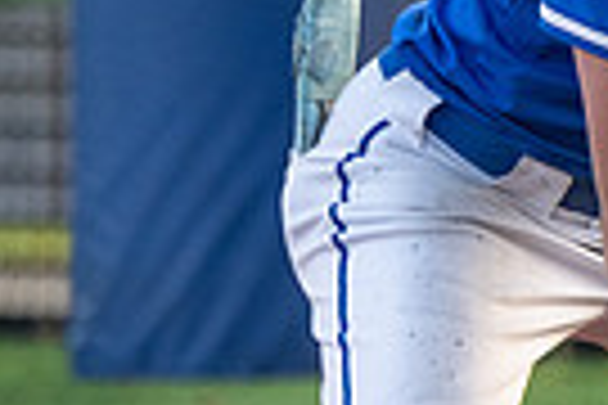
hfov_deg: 0.8
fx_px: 42489
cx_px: 576
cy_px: 8
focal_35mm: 2516
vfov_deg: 0.5
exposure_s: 1/1000
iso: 1400
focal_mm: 400
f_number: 5.6
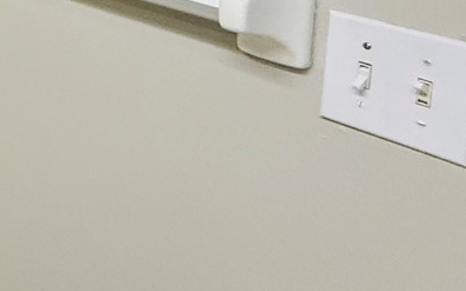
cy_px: -157
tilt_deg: -2.6
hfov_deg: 23.5
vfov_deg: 18.8
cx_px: -307
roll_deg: -1.8
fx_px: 762
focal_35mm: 60
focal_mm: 2.22
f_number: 2.2
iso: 250
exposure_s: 1/60
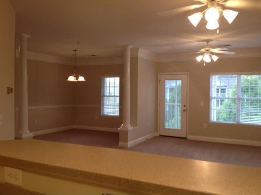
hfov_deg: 52.7
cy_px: 98
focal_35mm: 35
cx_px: 130
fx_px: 263
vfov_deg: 40.6
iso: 64
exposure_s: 1/30
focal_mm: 4.28
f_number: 2.4
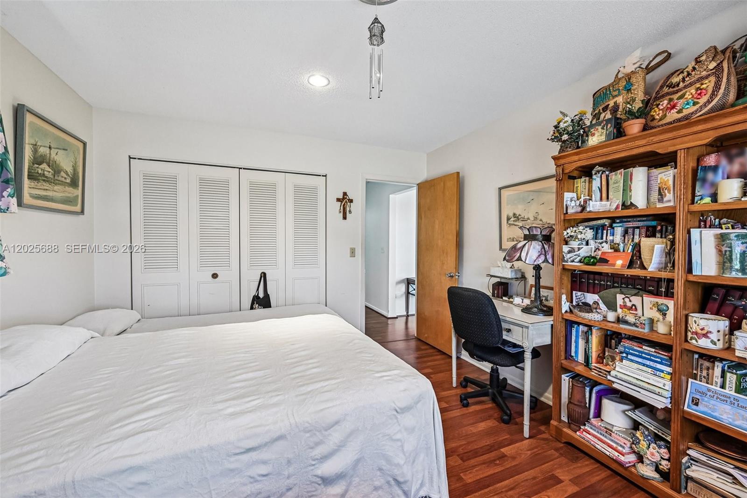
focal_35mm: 14
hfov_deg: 104.3
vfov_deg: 81.2
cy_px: 249
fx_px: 290
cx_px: 374
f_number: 8
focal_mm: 14
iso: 2500
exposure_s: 1/60
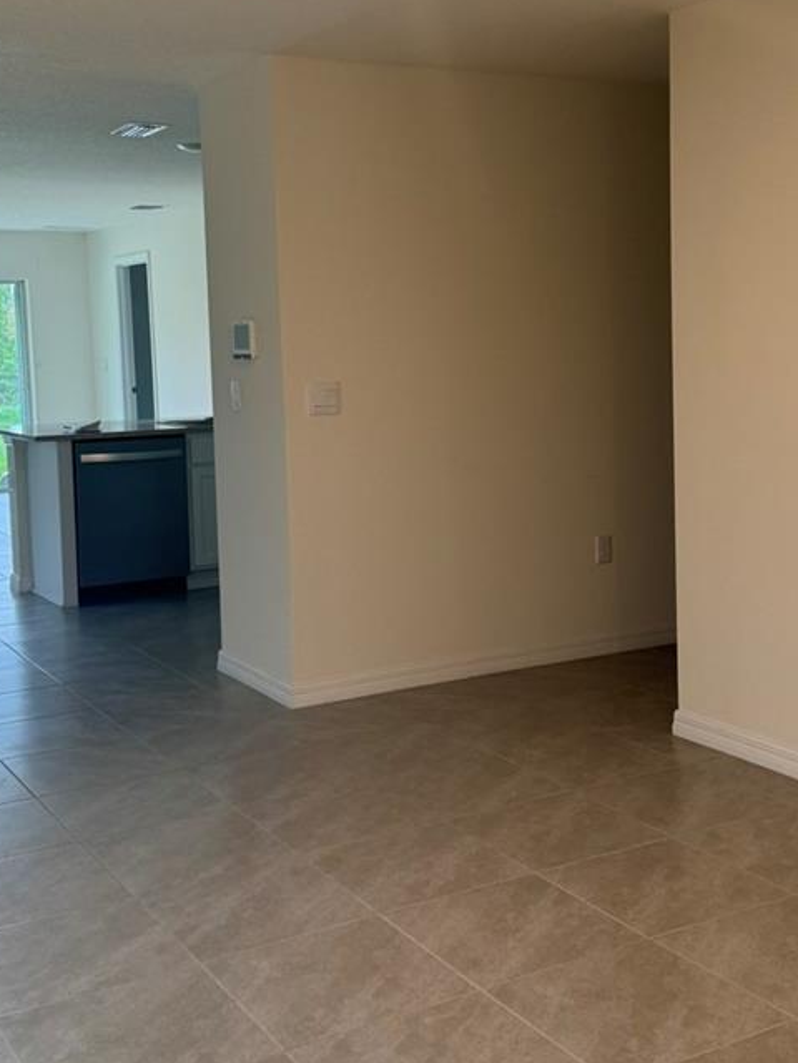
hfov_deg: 32.2
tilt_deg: -5.0
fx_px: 1383
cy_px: 443
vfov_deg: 41.9
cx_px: 431
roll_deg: +2.2
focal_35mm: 45
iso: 125
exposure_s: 1/60
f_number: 1.78
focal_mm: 6.76
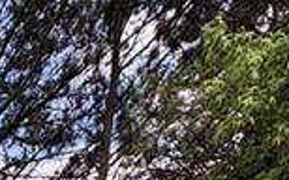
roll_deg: -0.3
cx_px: -191
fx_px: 582
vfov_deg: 8.8
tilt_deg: -6.5
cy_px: 675
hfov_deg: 21.3
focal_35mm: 74
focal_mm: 2.22
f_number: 2.2
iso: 40
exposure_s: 1/139
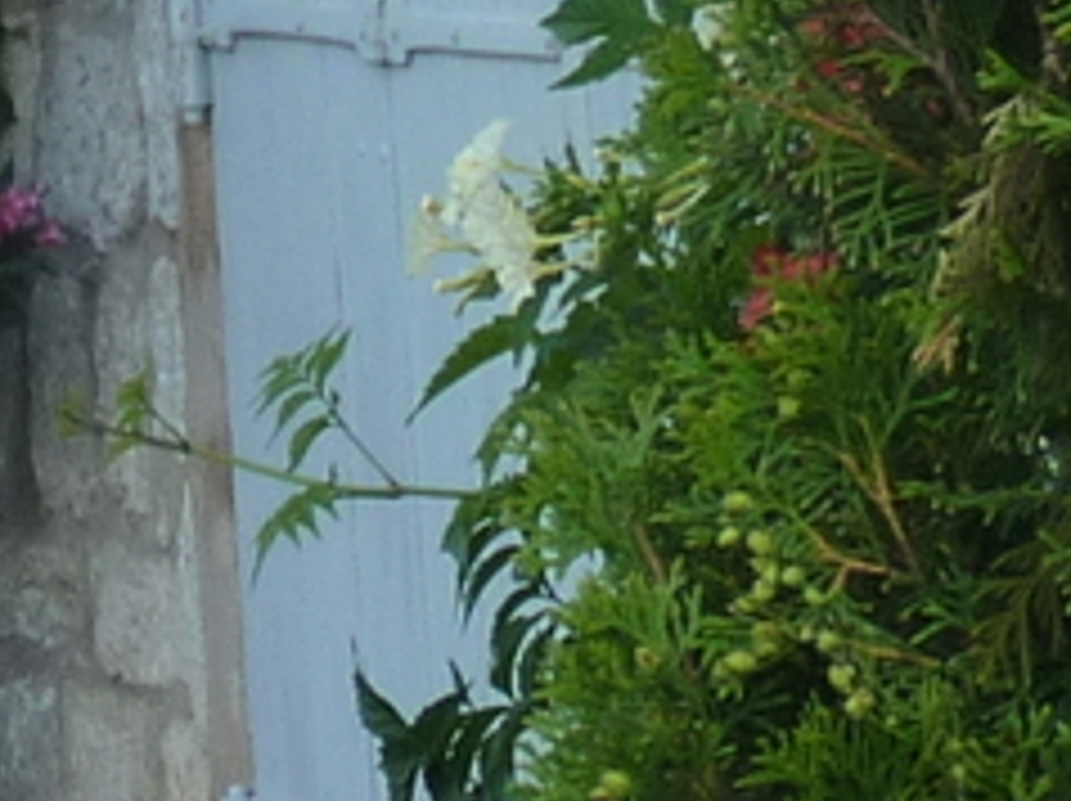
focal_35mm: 269
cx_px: -1404
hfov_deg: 7.0
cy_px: -1094
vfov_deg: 5.3
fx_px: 8314
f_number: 4
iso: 125
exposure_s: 1/125
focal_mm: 6.5
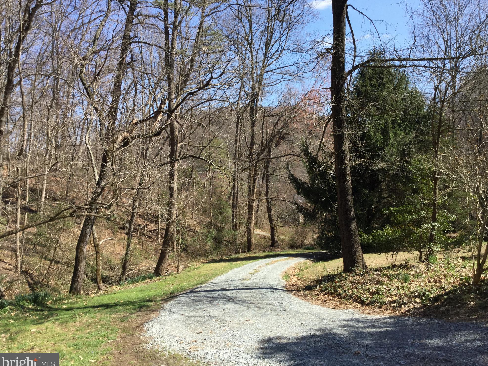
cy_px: 184
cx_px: 249
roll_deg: -0.9
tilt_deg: -7.4
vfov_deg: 44.2
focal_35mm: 32
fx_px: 451
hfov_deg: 56.8
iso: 25
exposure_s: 1/696
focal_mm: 3.3
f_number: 2.4
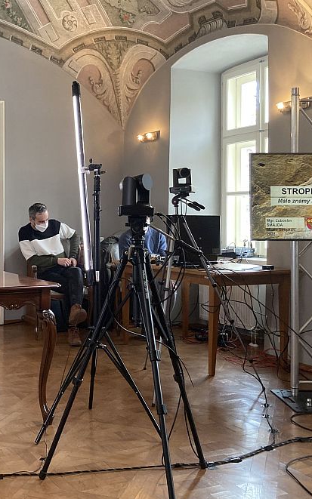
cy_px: 229
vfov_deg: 43.5
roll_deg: -1.4
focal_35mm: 46
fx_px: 626
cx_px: 66
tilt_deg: +0.9
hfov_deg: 27.5
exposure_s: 1/50
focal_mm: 3.99
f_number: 1.8
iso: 160
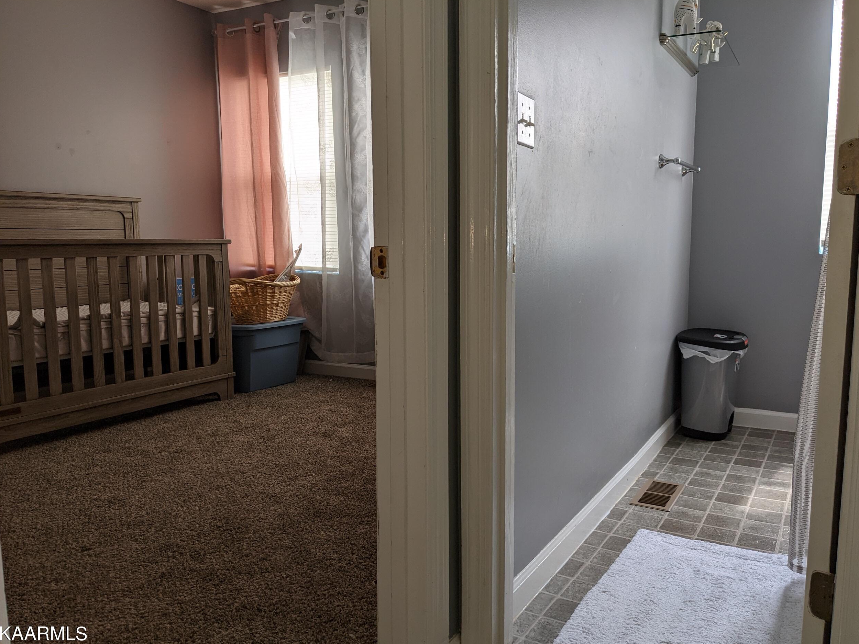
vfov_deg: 49.8
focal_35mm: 28
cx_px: 442
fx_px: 695
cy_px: 330
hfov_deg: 63.4
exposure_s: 1/90
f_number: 1.73
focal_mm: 4.38
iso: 71
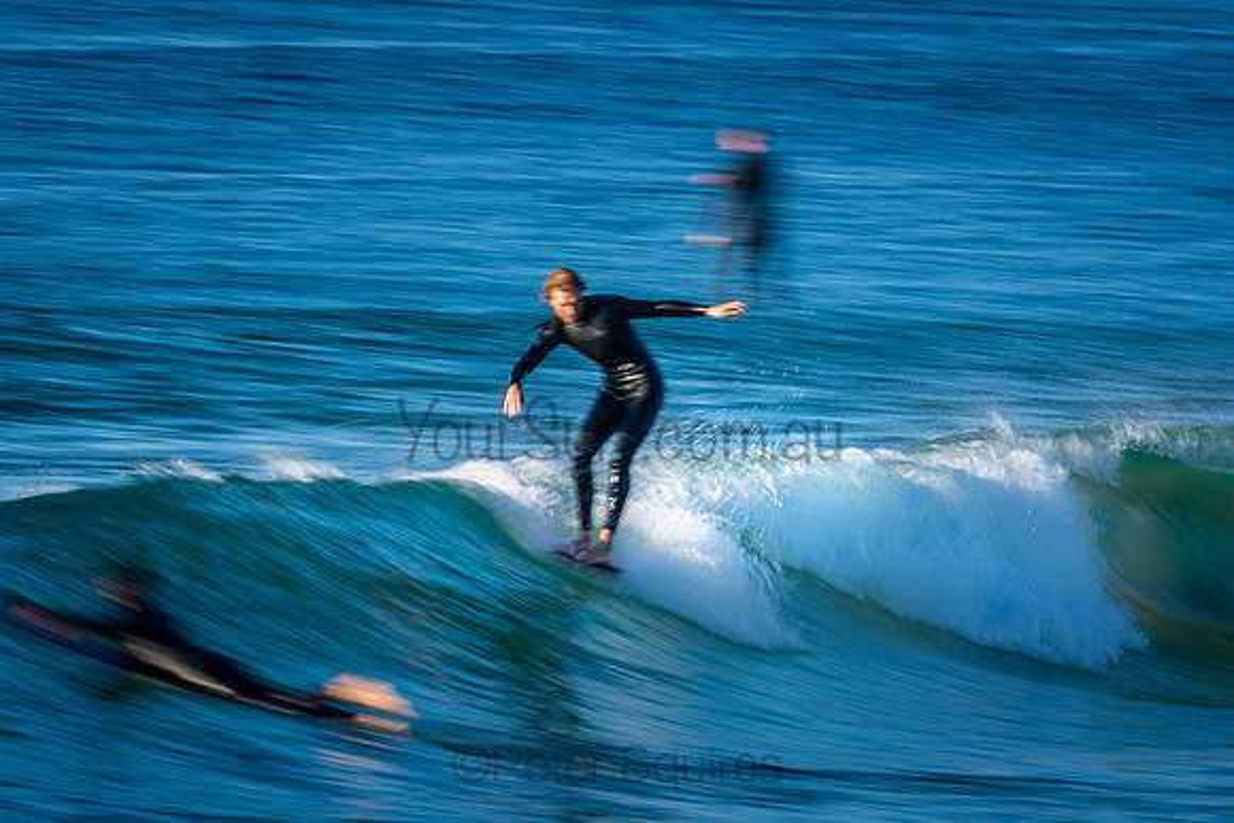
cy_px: 412
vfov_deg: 1.8
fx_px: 25713
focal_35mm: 750
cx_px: 617
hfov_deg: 2.7
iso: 100
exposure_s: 1/20
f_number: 22
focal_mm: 500
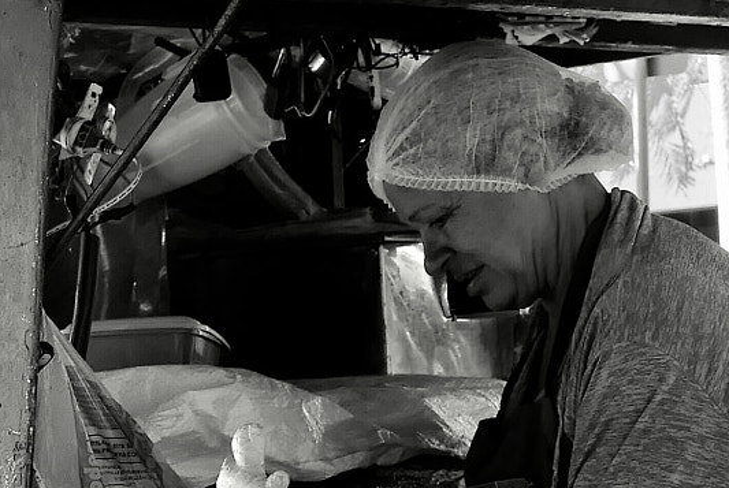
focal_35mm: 105
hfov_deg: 19.3
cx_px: 193
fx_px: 2129
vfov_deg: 12.9
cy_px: 467
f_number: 4.5
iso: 200
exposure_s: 1/125
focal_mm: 15.9
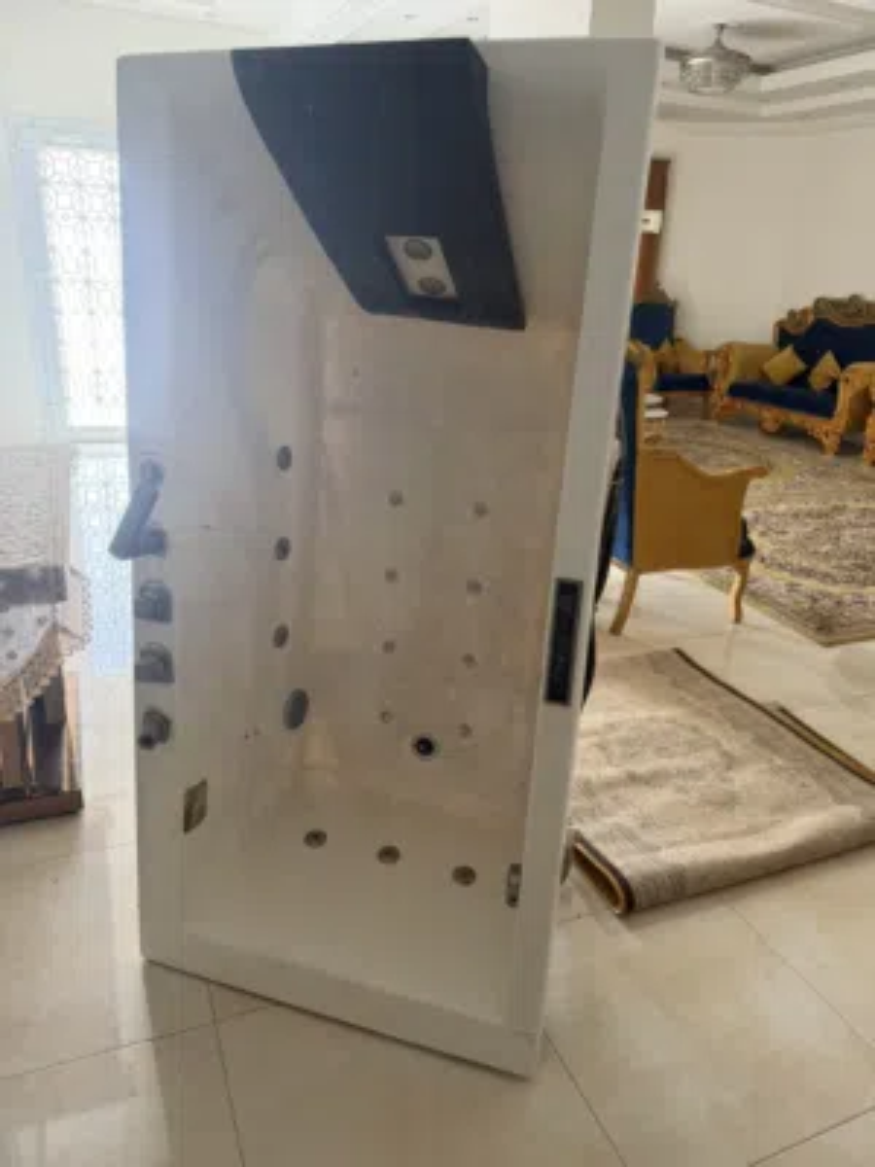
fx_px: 809
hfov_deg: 56.8
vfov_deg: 71.6
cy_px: 584
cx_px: 438
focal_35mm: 24
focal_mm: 6.76
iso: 250
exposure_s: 1/60
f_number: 1.78
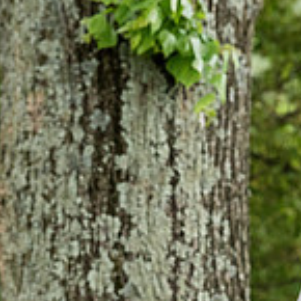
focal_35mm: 629
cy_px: 319
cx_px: 268
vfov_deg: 2.8
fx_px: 6188
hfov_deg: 2.8
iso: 1000
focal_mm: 185
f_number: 4.5
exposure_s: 1/500
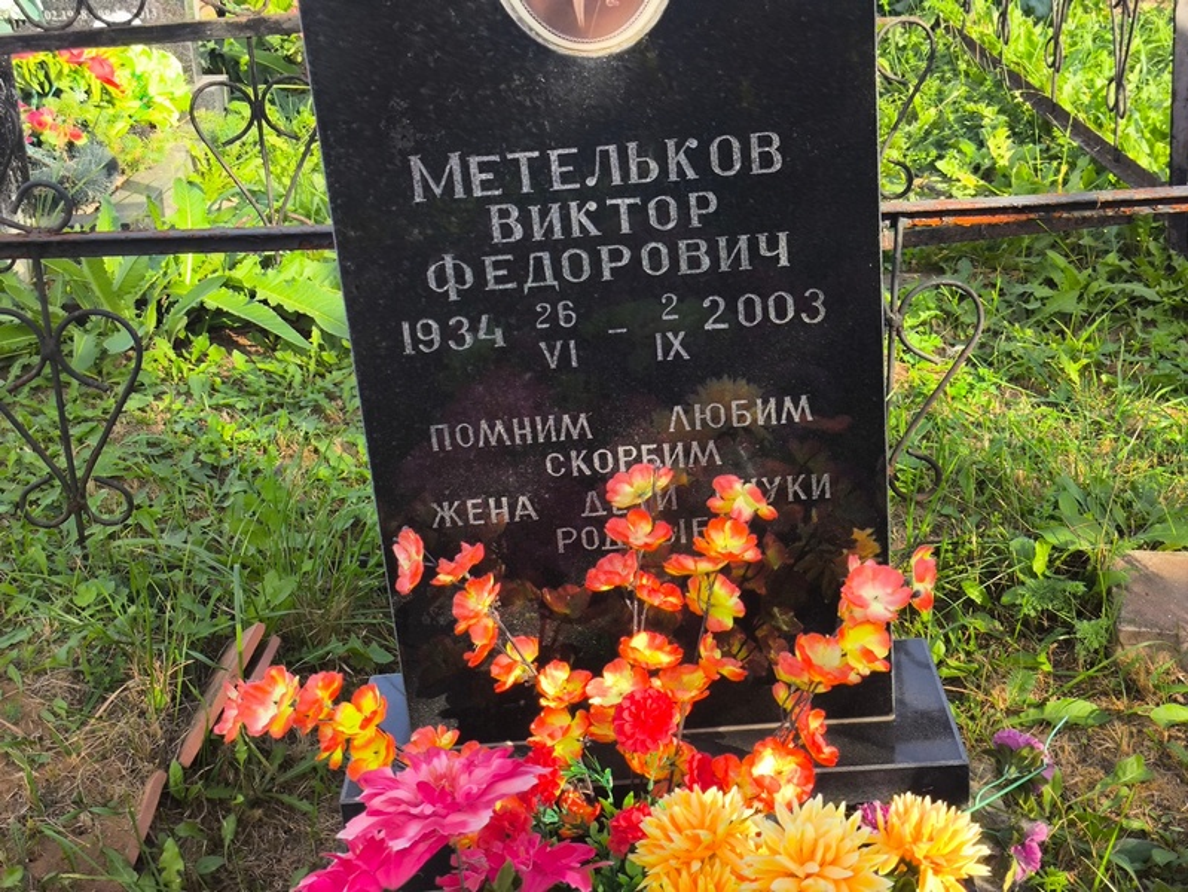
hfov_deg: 38.2
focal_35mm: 50
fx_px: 1717
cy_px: 446
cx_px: 594
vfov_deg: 29.1
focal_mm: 4.71
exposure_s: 1/444
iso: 50
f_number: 1.7
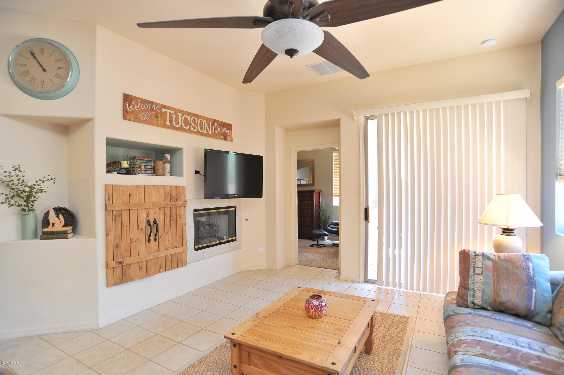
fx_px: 282
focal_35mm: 18
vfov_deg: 67.3
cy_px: 188
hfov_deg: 90.0
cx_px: 282
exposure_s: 1/30
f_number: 5
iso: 640
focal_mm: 18
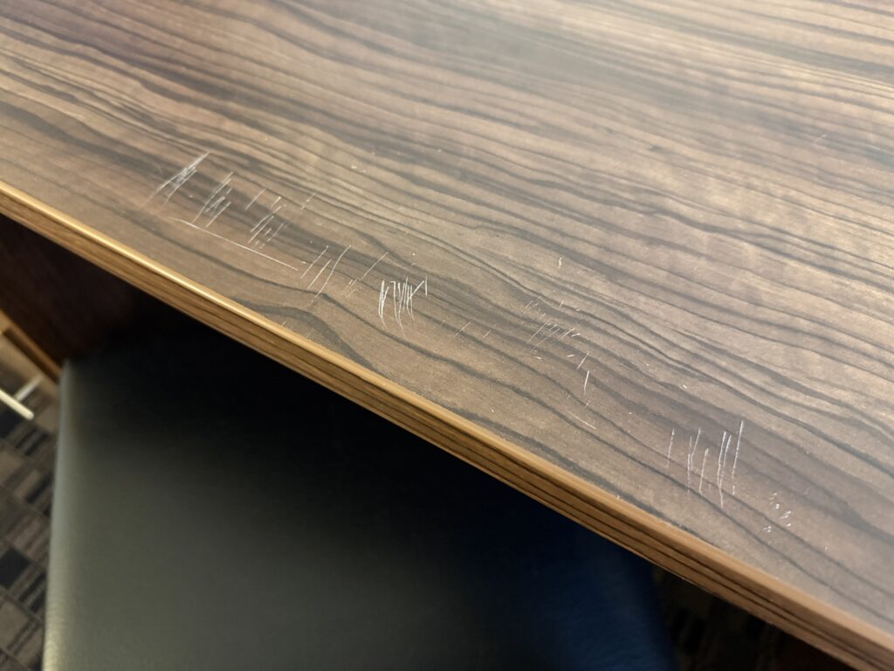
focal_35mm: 24
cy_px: 336
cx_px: 447
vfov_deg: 56.8
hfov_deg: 71.6
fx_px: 620
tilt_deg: -56.0
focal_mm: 6.76
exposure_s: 1/30
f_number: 1.78
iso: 1000
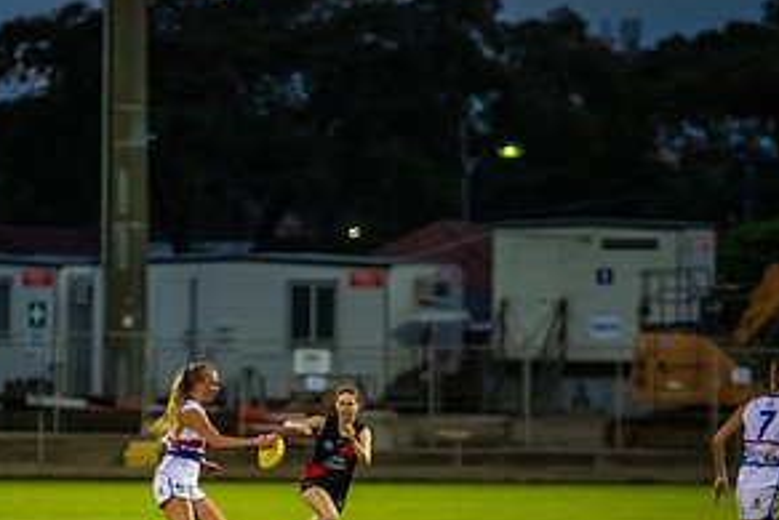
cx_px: 189
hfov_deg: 5.1
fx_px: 8746
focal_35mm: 404
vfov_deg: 3.4
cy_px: 481
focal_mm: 200
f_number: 2.8
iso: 3200
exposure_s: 1/800
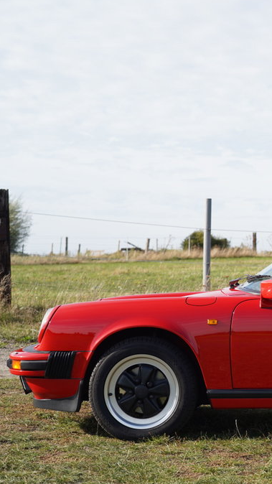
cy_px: 242
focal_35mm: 86
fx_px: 1103
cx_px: 355
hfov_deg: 13.5
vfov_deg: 24.7
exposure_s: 1/500
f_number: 4.5
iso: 100
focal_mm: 54
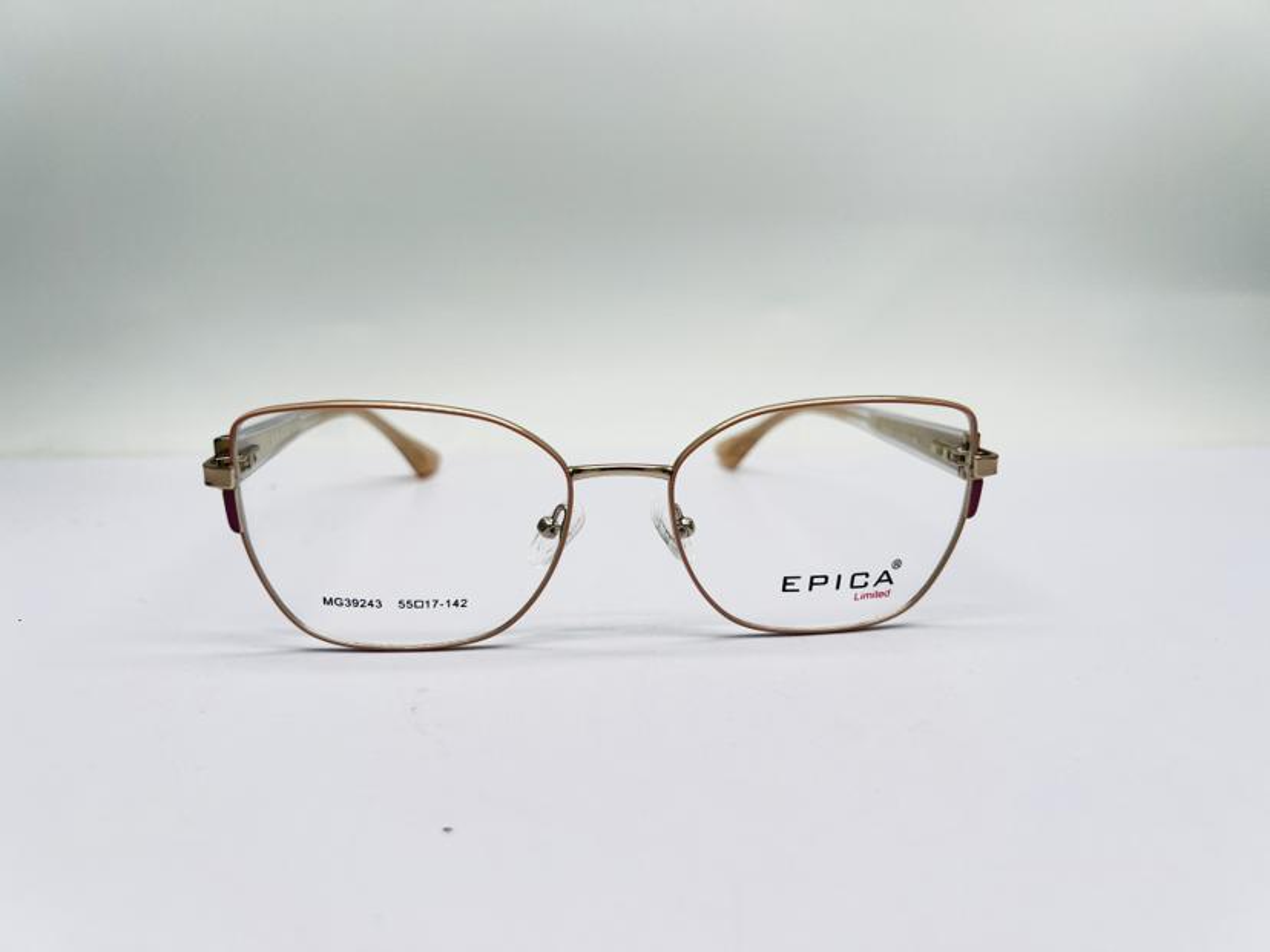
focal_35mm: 26
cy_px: 476
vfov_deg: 53.1
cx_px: 635
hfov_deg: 67.3
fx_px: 954
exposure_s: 1/666
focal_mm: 5.7
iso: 50
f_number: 1.5
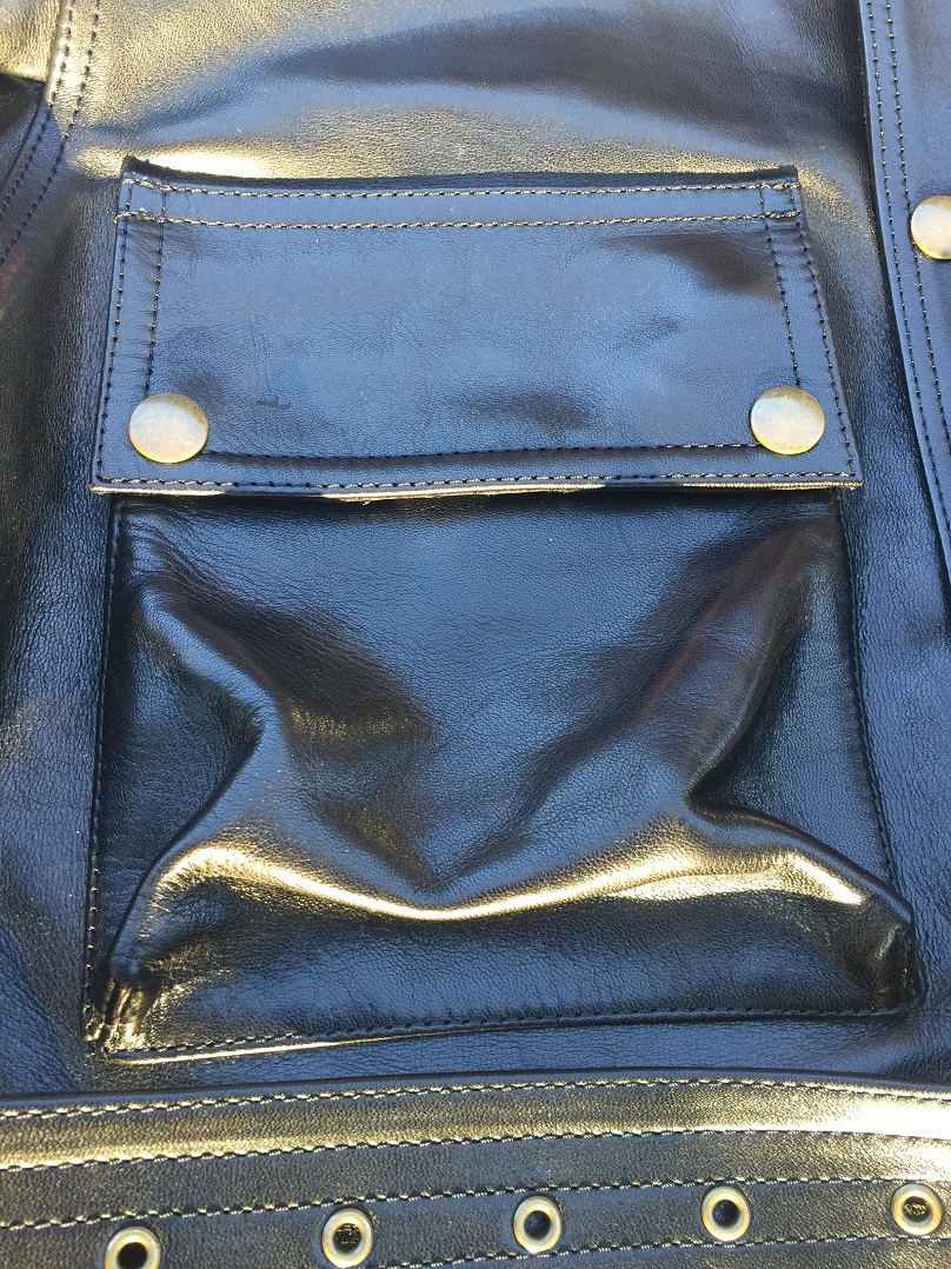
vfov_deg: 61.7
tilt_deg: -73.2
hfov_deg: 48.2
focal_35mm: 29
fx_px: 1063
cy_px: 634
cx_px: 476
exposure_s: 1/30
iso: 50
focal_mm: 4.15
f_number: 2.2
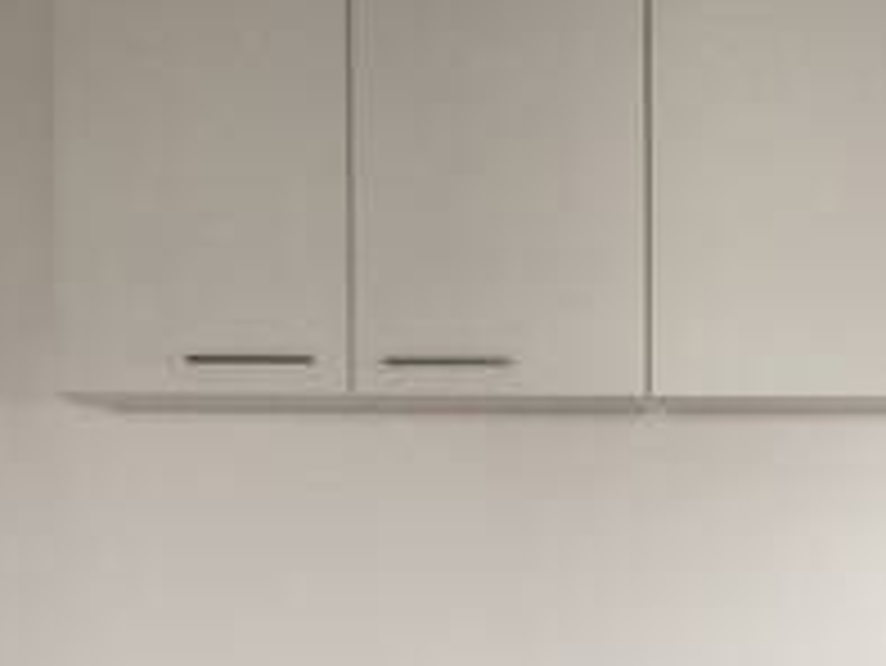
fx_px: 2894
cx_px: 774
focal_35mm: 113
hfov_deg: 17.2
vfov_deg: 12.8
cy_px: 788
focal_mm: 4.15
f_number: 2.2
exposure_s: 1/106
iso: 32
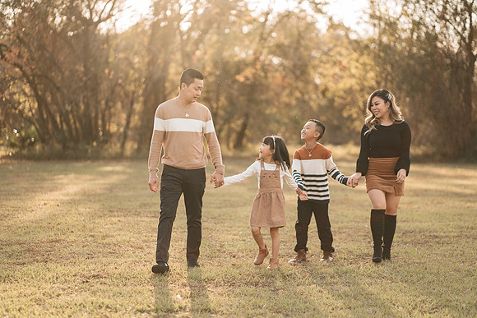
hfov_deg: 23.9
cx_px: 238
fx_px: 1126
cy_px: 159
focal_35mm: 85
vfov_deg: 16.1
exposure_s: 1/640
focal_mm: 85
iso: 125
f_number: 2
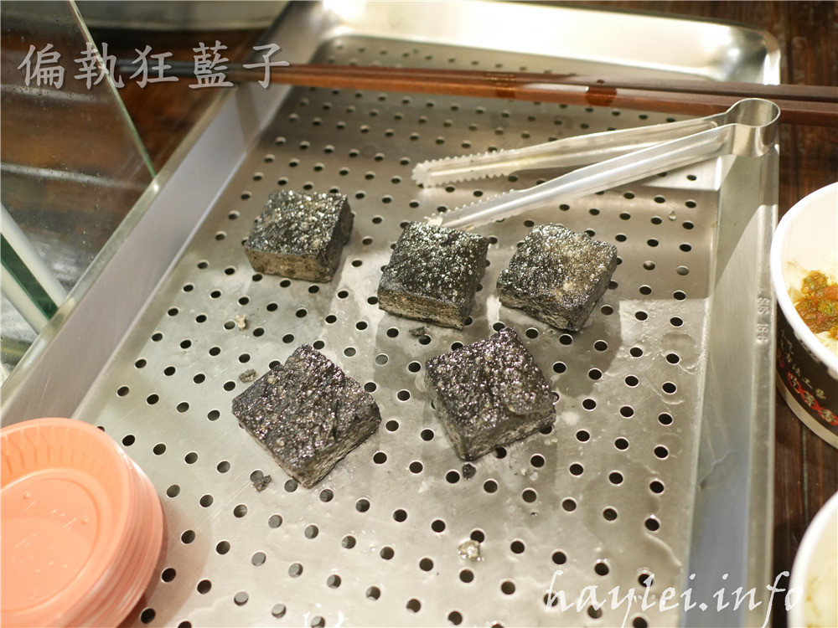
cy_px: 314
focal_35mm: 30
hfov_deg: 60.0
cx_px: 419
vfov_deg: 46.8
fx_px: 726
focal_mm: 15
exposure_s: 1/60
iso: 1600
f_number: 2
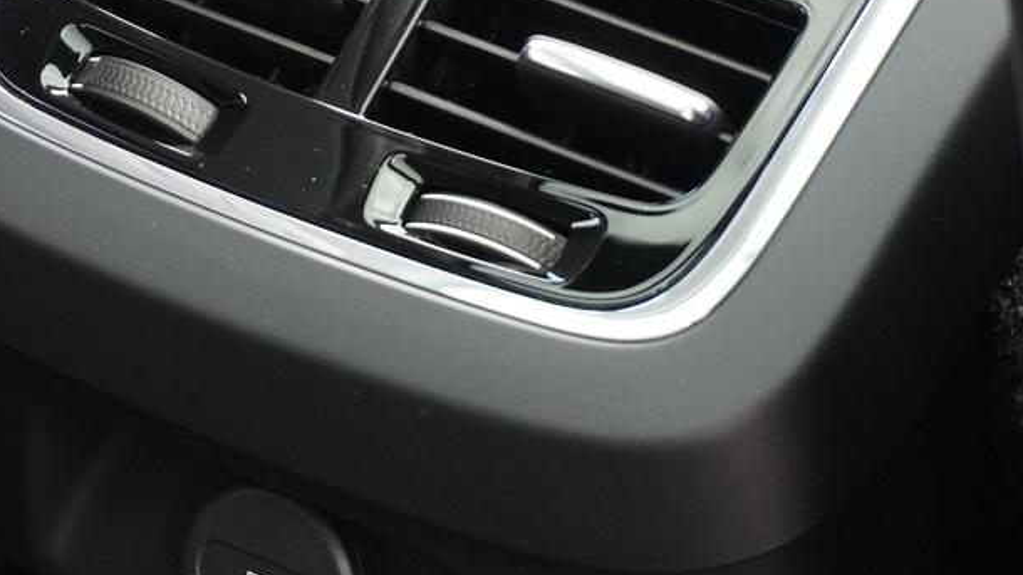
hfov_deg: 13.0
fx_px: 4475
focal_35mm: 165
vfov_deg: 7.3
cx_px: 314
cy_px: -85
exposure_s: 1/160
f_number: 5.6
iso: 3200
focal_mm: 50
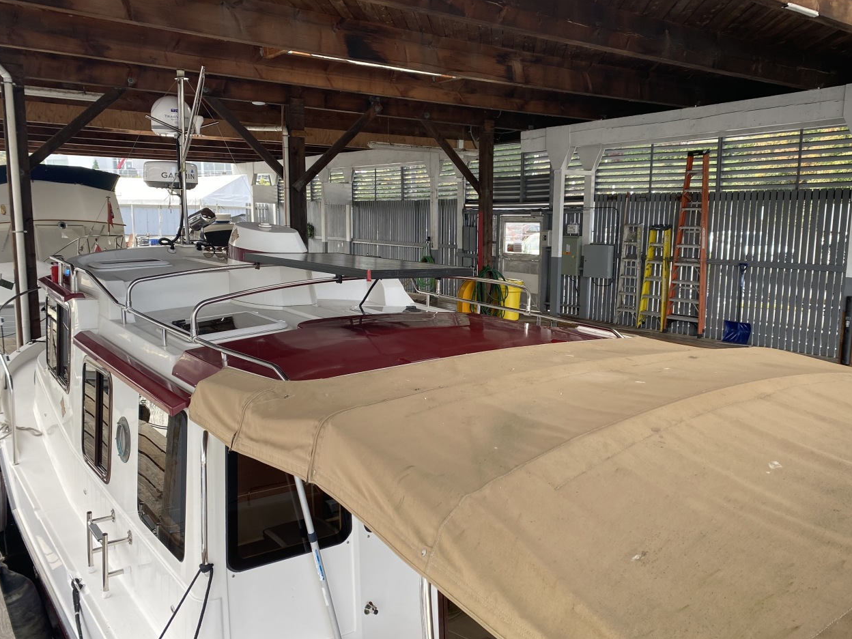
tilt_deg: -9.2
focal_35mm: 30
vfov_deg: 46.8
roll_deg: -1.1
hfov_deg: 59.8
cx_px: 471
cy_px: 331
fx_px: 738
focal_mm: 4.25
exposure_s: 1/122
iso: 32
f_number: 1.8
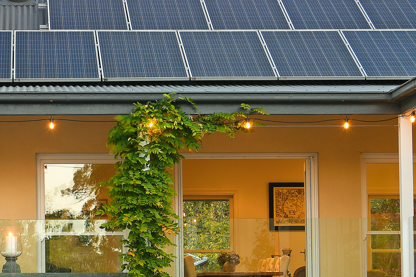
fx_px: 1548
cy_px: 232
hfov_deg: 15.0
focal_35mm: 134
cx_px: -28
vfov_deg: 10.2
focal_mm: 34
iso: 80
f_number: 10
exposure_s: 1/3
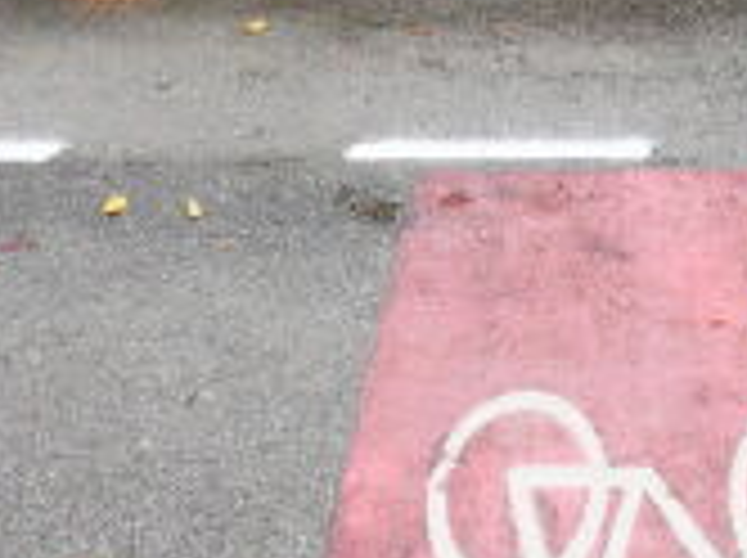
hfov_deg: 22.3
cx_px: 576
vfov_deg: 15.2
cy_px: -356
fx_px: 1875
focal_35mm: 87
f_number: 10
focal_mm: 12
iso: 1600
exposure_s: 1/800
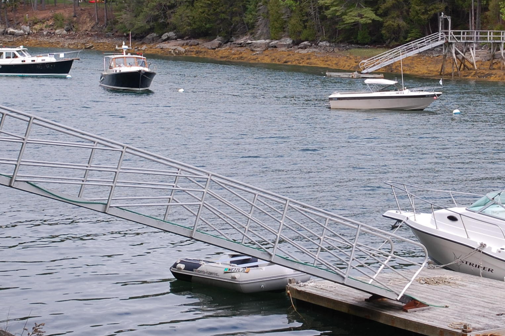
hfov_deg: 19.8
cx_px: 300
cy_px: 133
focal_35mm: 103
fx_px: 1443
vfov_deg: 13.3
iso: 200
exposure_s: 1/320
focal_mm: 35
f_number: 9
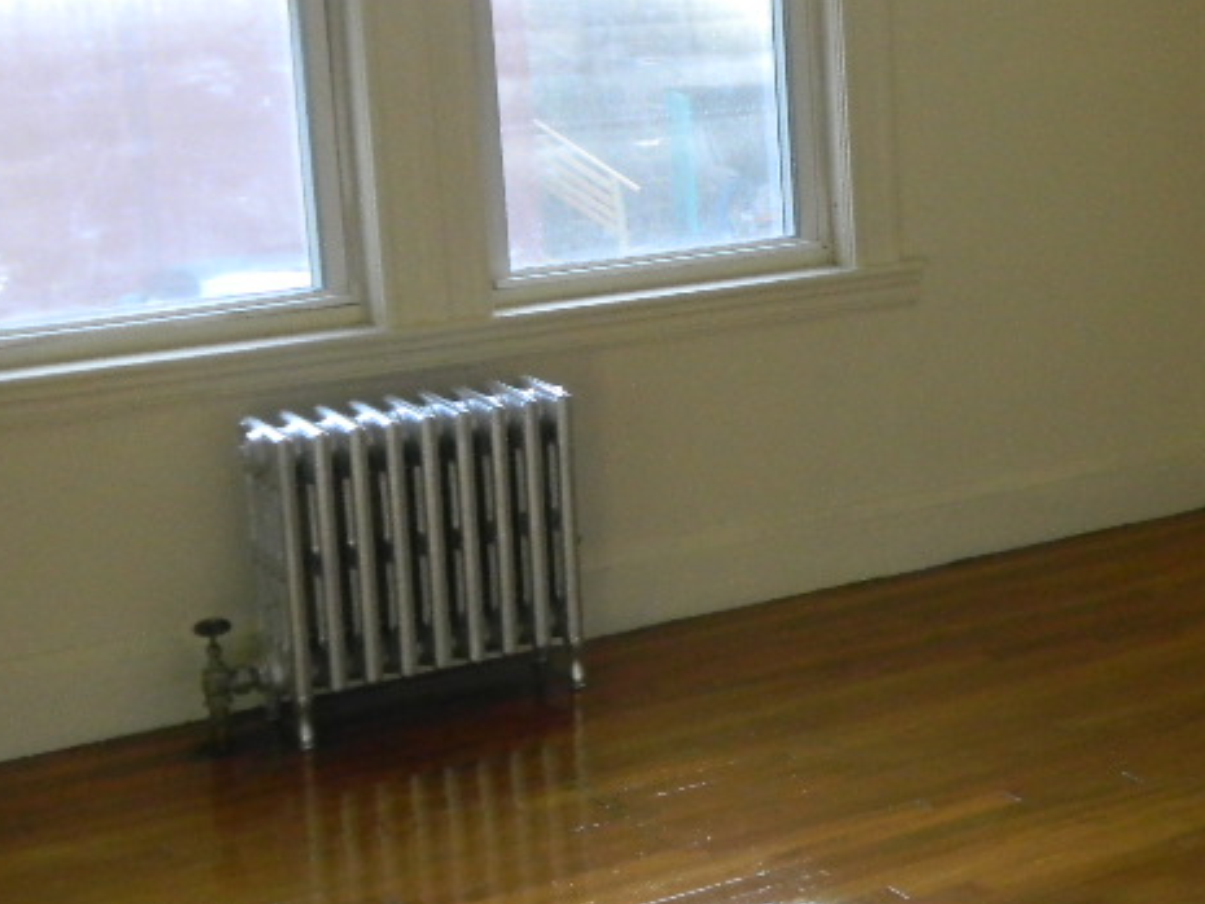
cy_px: 321
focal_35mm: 77
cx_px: 1127
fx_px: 2681
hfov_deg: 24.5
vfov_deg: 19.1
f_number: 3.6
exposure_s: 1/26
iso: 85
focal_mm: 6.3
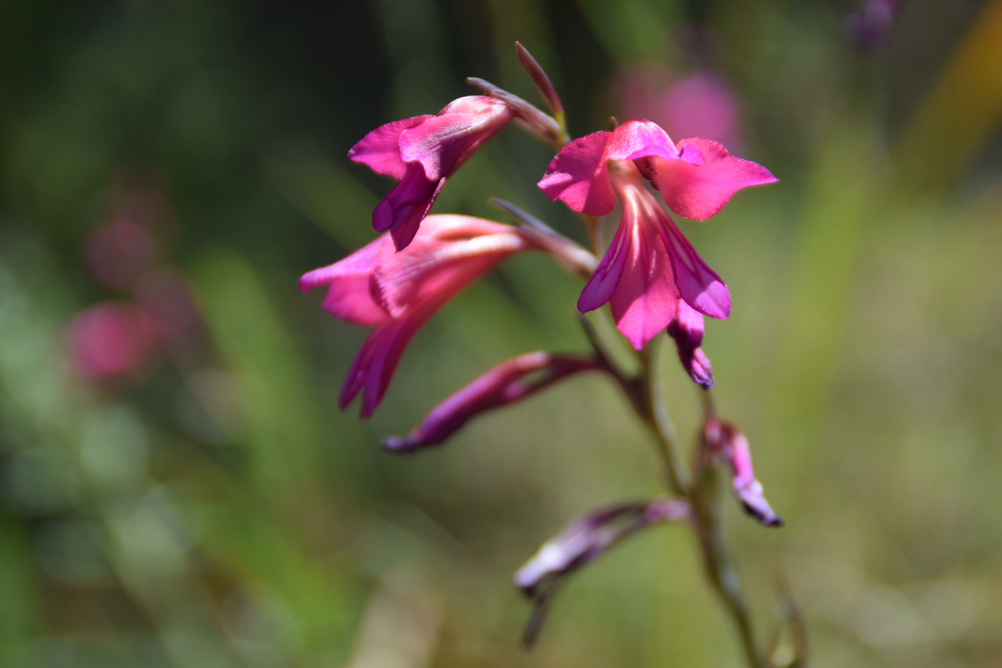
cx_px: 501
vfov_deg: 10.8
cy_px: 334
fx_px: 3548
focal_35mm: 128
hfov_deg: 16.1
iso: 200
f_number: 6.3
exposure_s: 1/640
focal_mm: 85
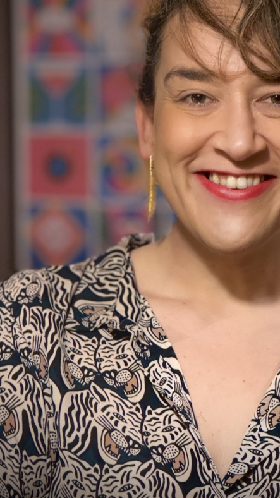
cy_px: 186
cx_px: 188
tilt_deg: -4.5
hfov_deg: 11.1
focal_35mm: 109
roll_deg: -0.2
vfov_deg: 19.6
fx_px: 1439
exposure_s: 1/33
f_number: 2.8
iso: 1000
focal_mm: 9
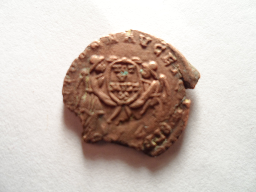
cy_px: 96
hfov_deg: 67.3
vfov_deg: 53.1
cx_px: 128
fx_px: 192
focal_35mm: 26
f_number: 3.3
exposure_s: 1/30
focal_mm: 4.9
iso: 160
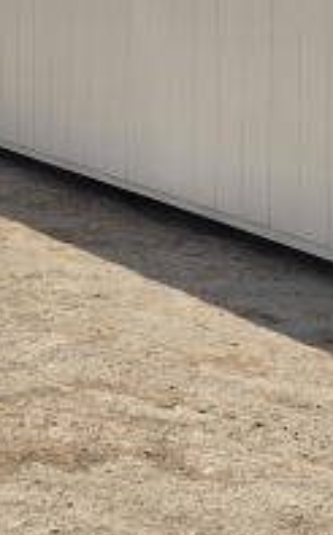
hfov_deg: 16.3
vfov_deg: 24.2
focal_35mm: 79
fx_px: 1152
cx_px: 273
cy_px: -73
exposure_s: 1/7939
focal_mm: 6.5
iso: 32
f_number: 1.4
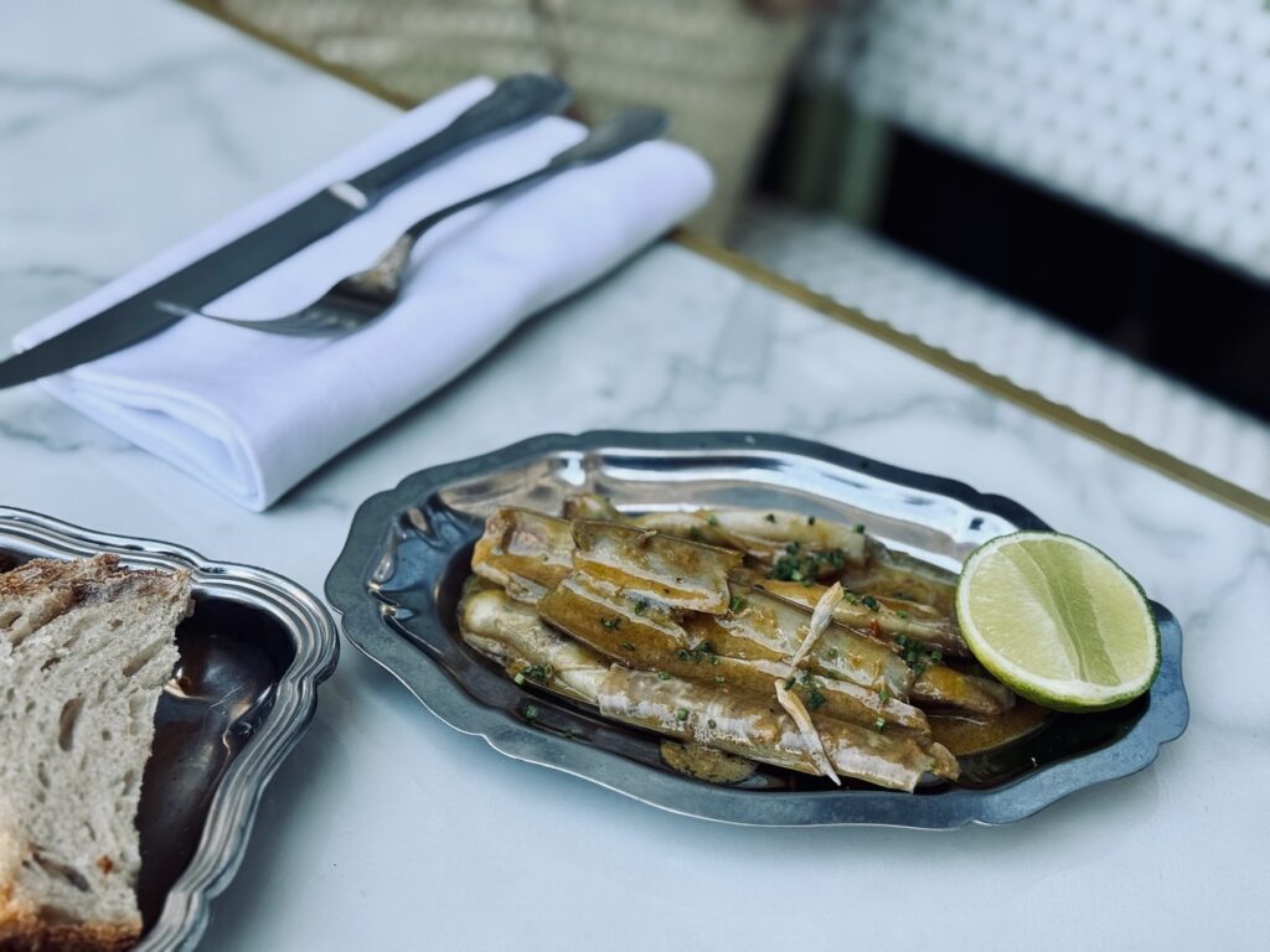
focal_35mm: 48
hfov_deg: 39.7
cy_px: 476
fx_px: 1761
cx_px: 635
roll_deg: -2.7
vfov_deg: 30.3
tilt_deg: -40.5
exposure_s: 1/370
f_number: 1.78
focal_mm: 6.76
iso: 64
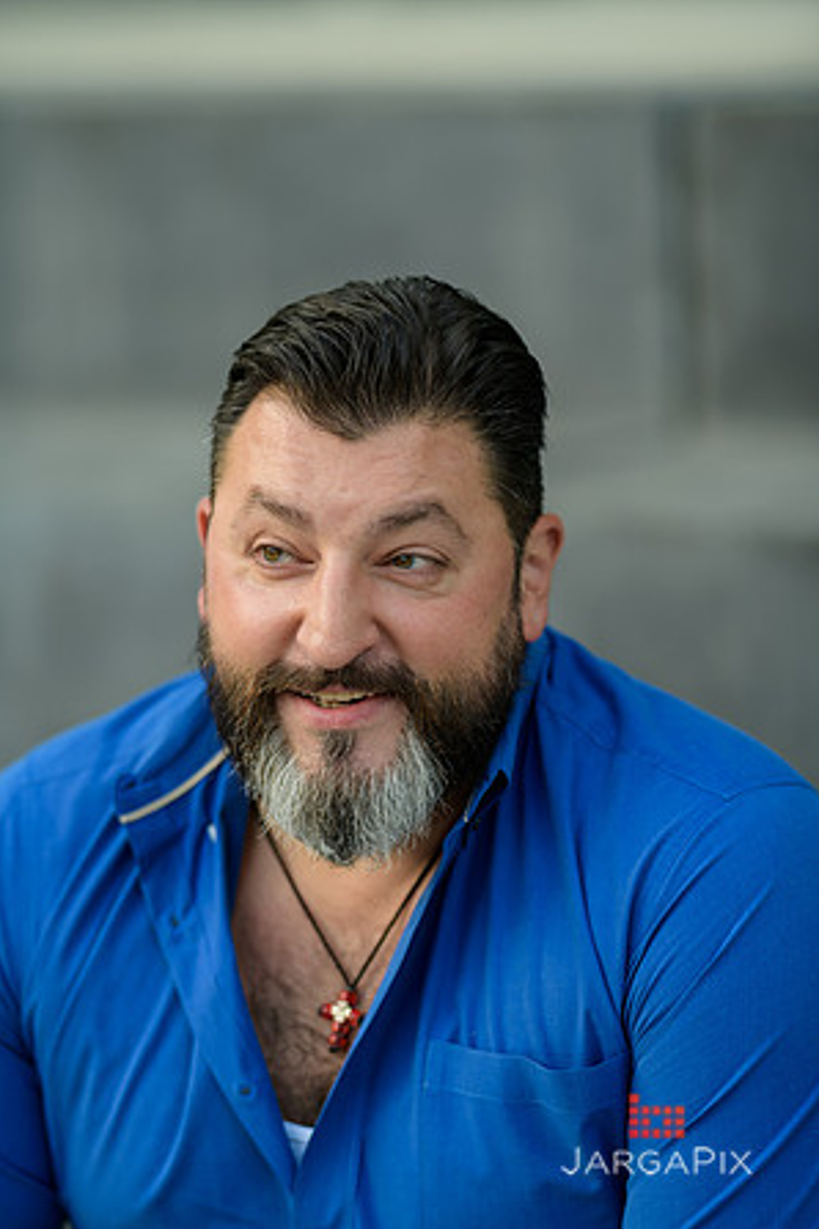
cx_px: 410
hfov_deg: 10.1
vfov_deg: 15.1
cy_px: 616
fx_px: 4641
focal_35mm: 136
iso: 200
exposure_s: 1/250
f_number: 2
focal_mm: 135
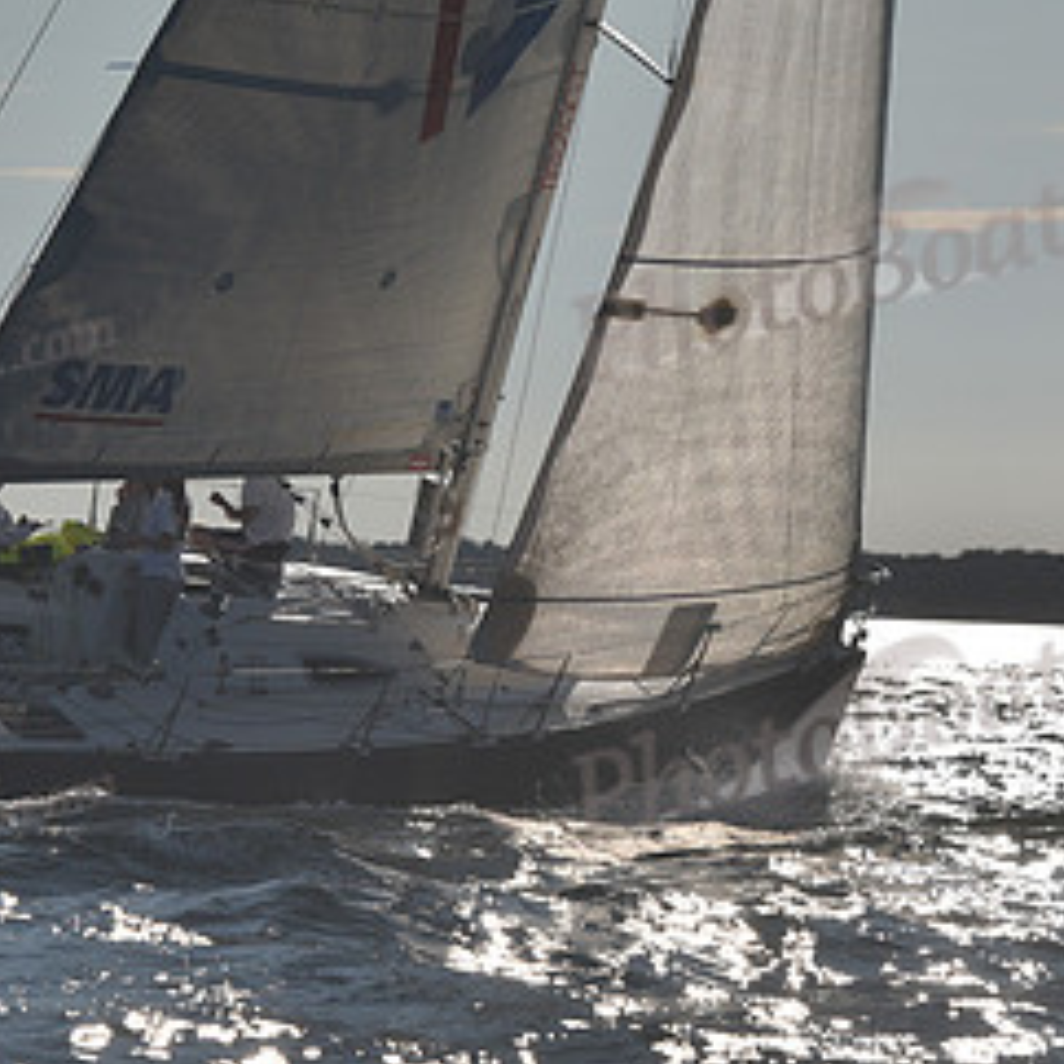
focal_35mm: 296
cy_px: 561
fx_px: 10293
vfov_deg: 5.9
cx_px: 347
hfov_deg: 5.9
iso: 250
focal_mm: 145
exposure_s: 1/3200
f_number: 7.1
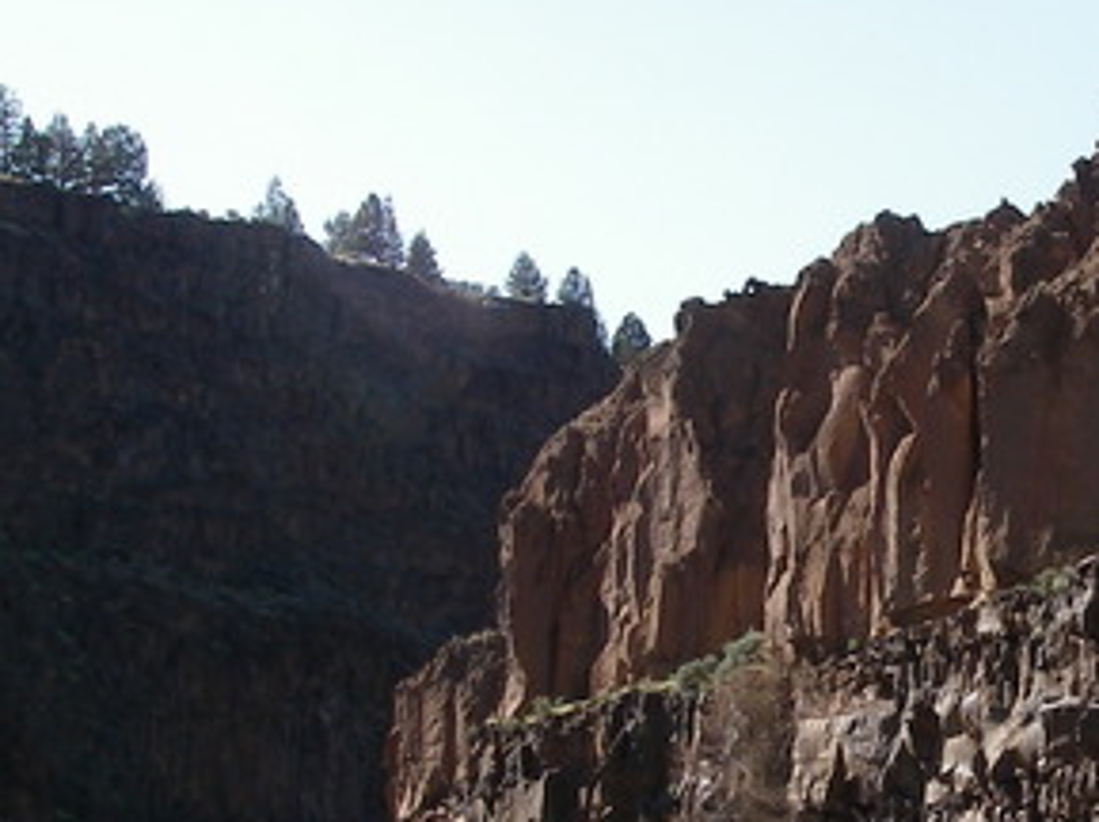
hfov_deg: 16.0
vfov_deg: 12.1
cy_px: 677
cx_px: 970
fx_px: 3868
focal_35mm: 122
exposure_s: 1/125
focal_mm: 7.3
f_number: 6.8
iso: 64
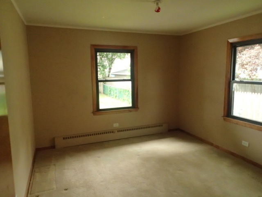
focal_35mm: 25
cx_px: 131
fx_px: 189
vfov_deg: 54.9
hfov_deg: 69.4
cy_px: 98
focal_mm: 4.5
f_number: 2.8
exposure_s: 1/400
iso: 1600
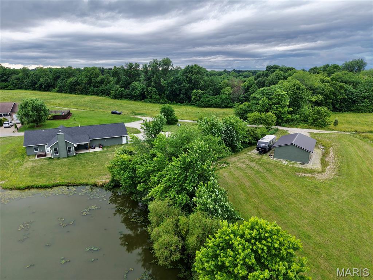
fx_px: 259
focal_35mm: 24
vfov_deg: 56.8
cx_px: 186
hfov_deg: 71.6
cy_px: 140
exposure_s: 1/640
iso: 330
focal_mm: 8.67
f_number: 1.8
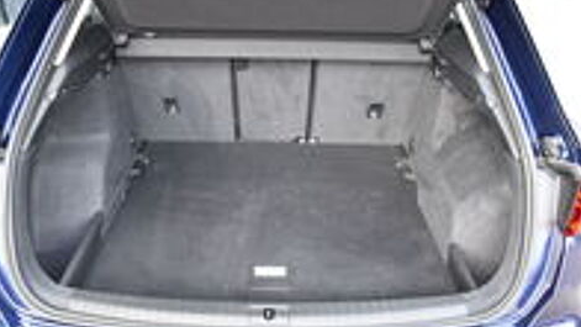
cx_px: 287
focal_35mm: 32
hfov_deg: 61.0
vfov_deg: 36.7
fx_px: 493
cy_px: 173
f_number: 4
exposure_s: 1/60
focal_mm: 20
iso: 450
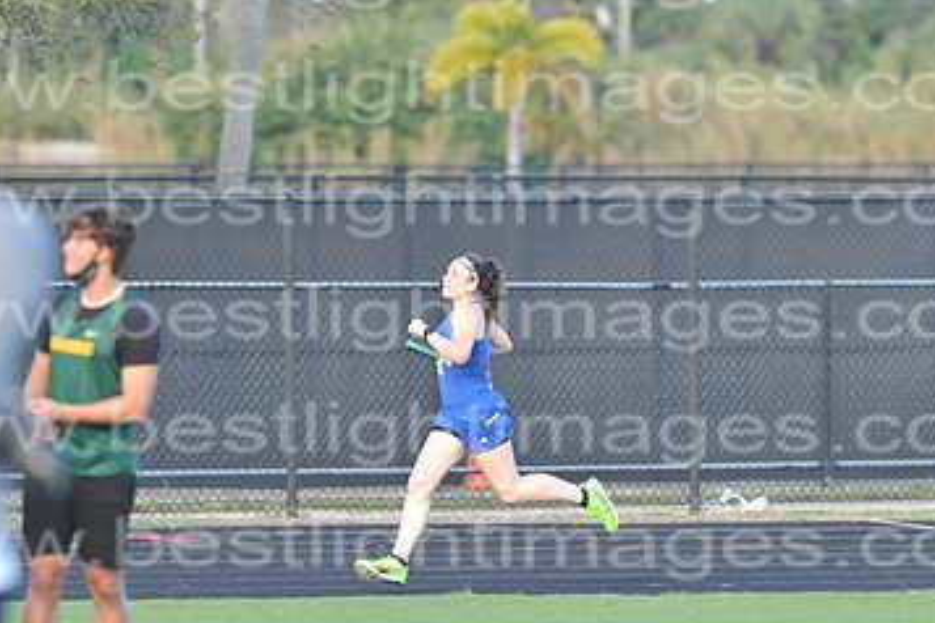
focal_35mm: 487
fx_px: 12647
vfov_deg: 2.8
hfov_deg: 4.2
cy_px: 377
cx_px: 456
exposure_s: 1/800
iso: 800
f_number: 4.5
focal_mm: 300
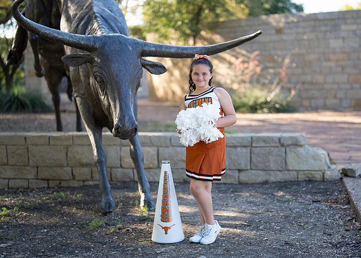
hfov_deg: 31.5
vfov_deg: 22.8
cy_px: 133
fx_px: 639
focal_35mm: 62
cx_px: 208
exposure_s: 1/1000
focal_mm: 50
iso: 125
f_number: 1.2
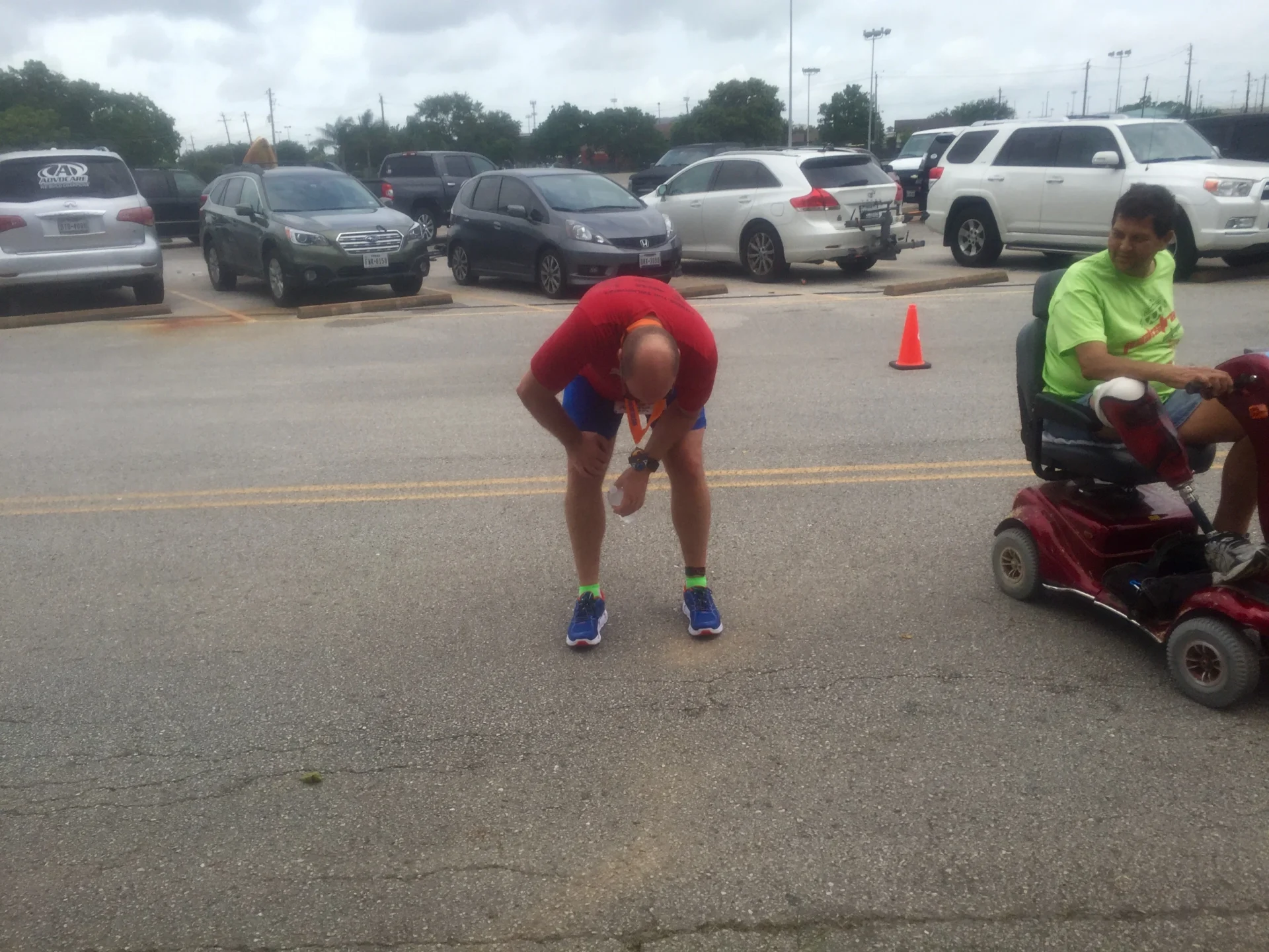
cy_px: 476
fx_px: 1063
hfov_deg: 61.7
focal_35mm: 29
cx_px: 634
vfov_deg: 48.2
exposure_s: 1/824
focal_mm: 4.15
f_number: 2.2
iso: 32
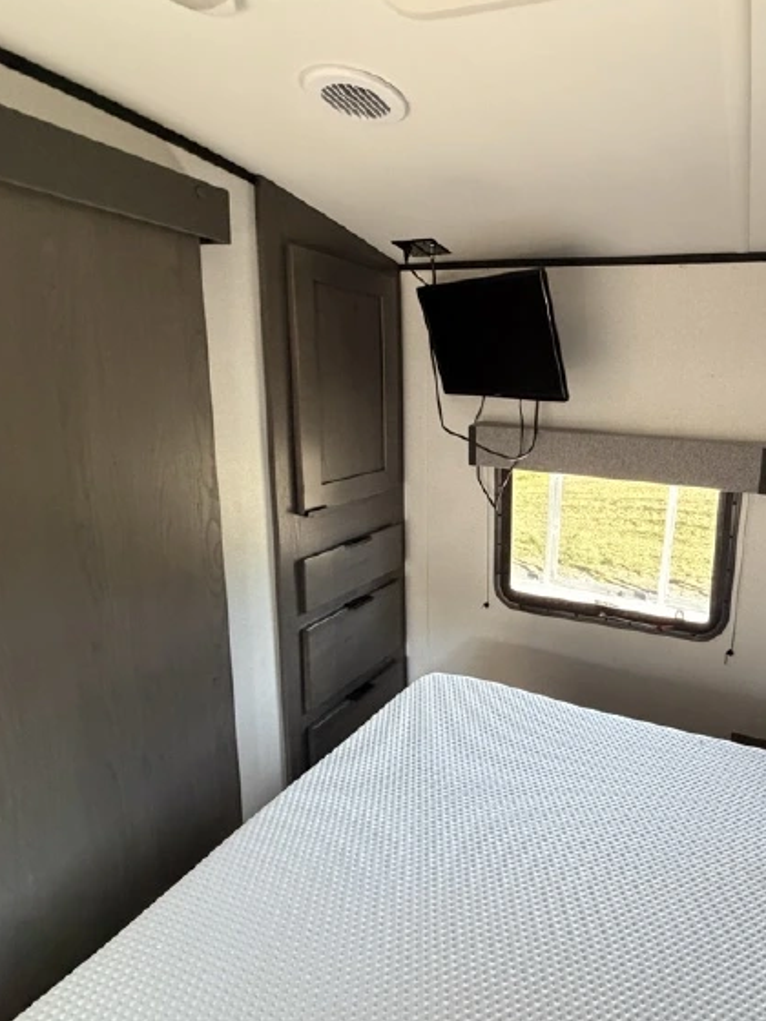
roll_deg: -2.9
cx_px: 564
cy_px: 496
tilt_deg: -10.3
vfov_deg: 81.7
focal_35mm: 20
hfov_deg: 62.6
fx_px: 590
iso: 640
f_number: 2.2
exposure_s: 1/60
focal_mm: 2.22
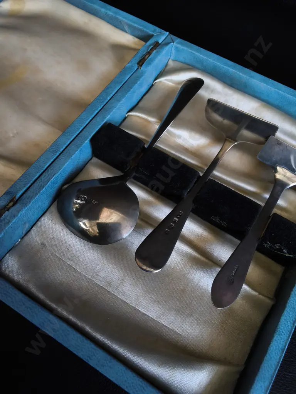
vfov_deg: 65.3
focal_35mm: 27
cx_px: 148
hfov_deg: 51.4
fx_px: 308
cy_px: 197
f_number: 2
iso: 160
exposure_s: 1/120
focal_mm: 2.87
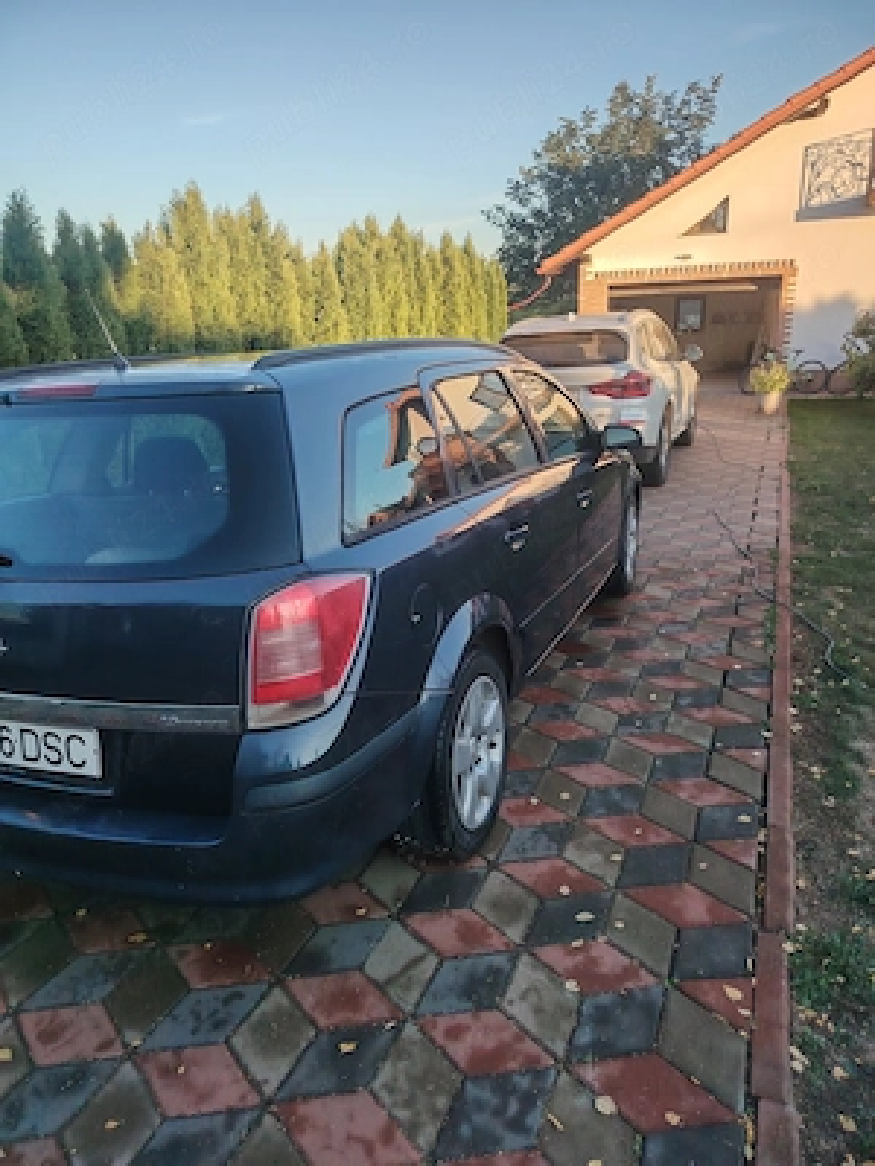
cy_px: 583
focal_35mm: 24
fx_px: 809
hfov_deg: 56.8
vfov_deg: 71.6
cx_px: 438
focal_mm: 5.25
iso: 100
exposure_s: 1/252
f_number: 1.75
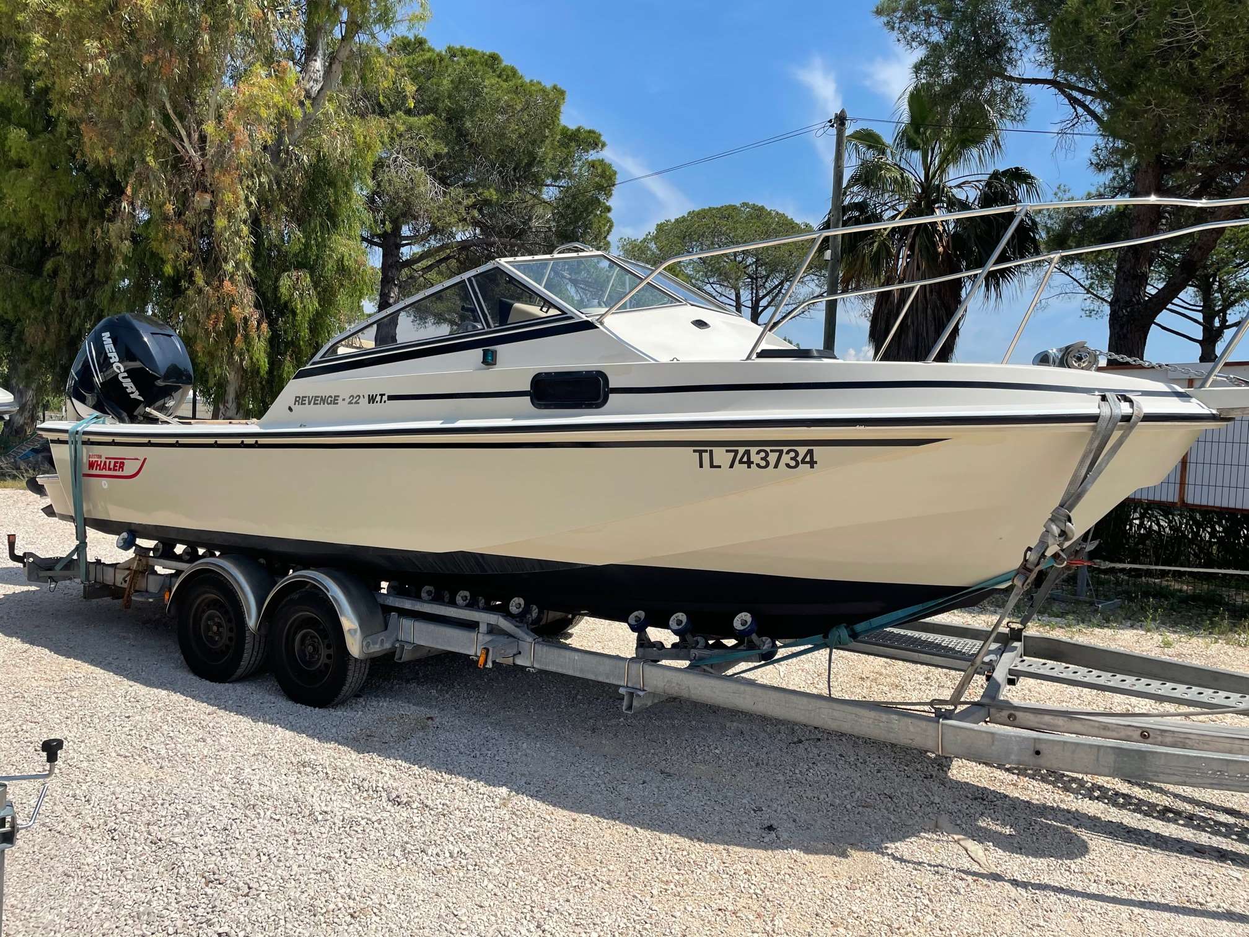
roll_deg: -3.4
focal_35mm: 26
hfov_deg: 67.3
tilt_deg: -2.9
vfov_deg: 53.1
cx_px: 624
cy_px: 468
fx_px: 938
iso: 32
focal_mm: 4.2
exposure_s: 1/4464
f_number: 1.6
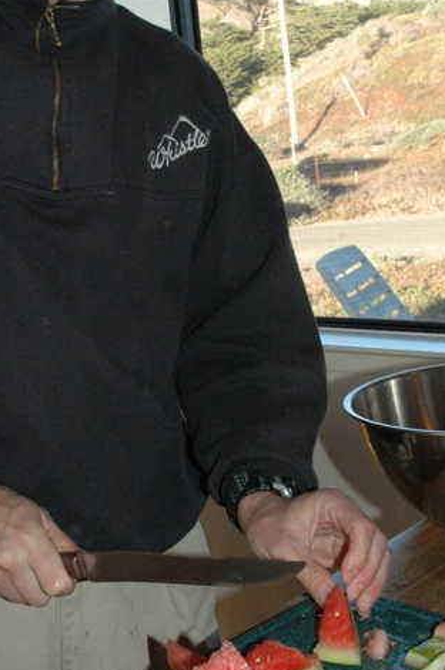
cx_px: 145
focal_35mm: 64
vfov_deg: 31.5
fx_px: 1187
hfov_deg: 21.1
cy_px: 292
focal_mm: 25
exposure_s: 1/60
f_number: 11
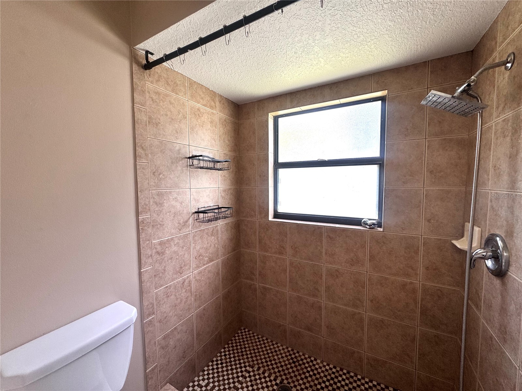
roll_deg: +0.3
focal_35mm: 14
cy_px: 196
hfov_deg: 102.1
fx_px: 211
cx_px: 261
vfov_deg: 85.7
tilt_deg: -4.4
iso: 40
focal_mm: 2.22
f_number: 2.2
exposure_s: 1/220
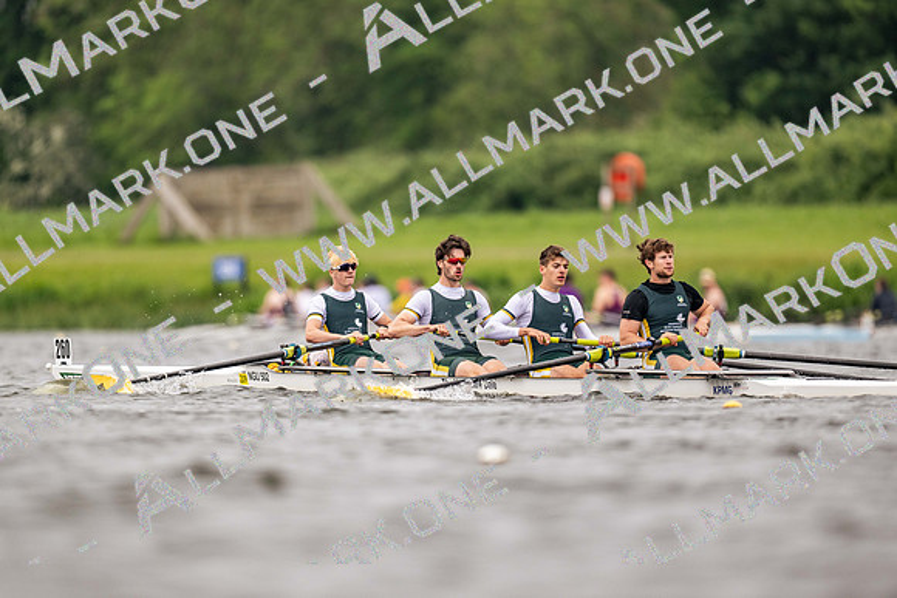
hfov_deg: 3.4
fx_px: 14953
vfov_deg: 2.3
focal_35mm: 600
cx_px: 448
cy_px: 299
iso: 800
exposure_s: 1/2000
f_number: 4
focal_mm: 600
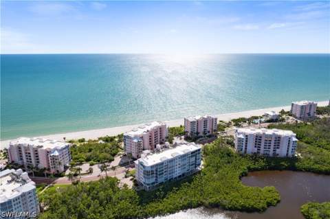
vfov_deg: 57.1
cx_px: 165
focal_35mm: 22
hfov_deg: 78.6
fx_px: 201
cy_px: 110
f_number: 2.8
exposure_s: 1/4000
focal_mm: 8.38
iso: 100
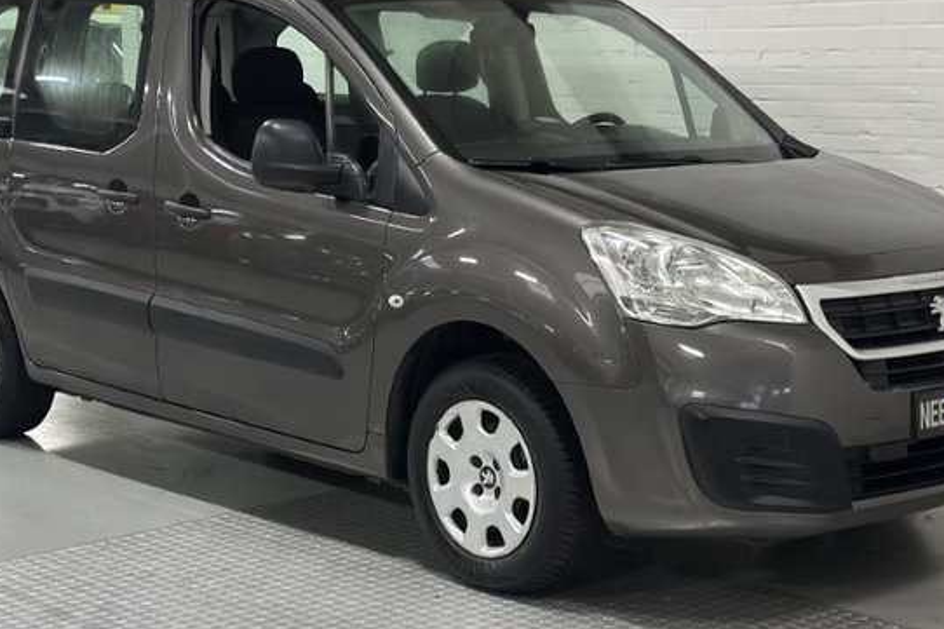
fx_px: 1835
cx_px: 455
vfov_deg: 19.4
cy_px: 305
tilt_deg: -7.9
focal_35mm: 70
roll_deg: +0.4
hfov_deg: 28.8
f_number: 1.78
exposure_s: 1/50
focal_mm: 6.86
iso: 320
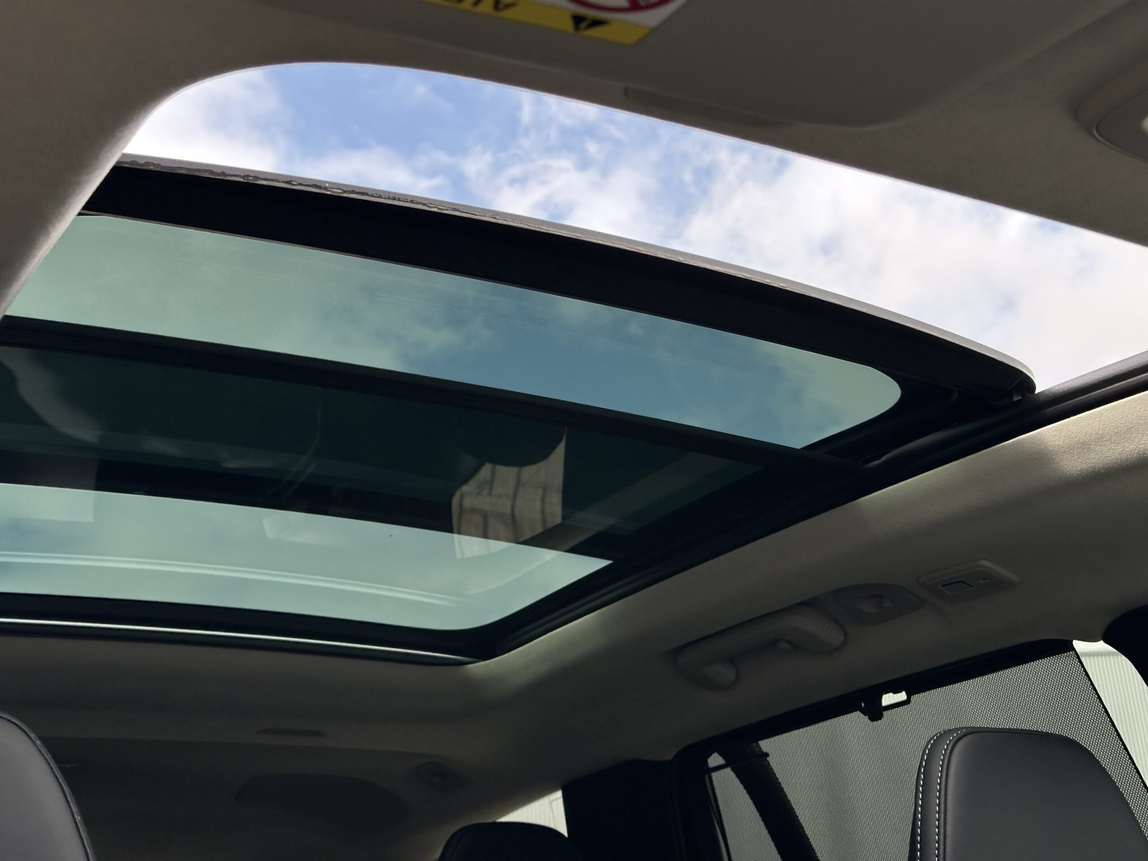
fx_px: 1592
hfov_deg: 39.7
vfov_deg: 30.3
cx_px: 574
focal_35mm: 48
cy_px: 430
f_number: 1.78
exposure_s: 1/962
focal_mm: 6.86
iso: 64
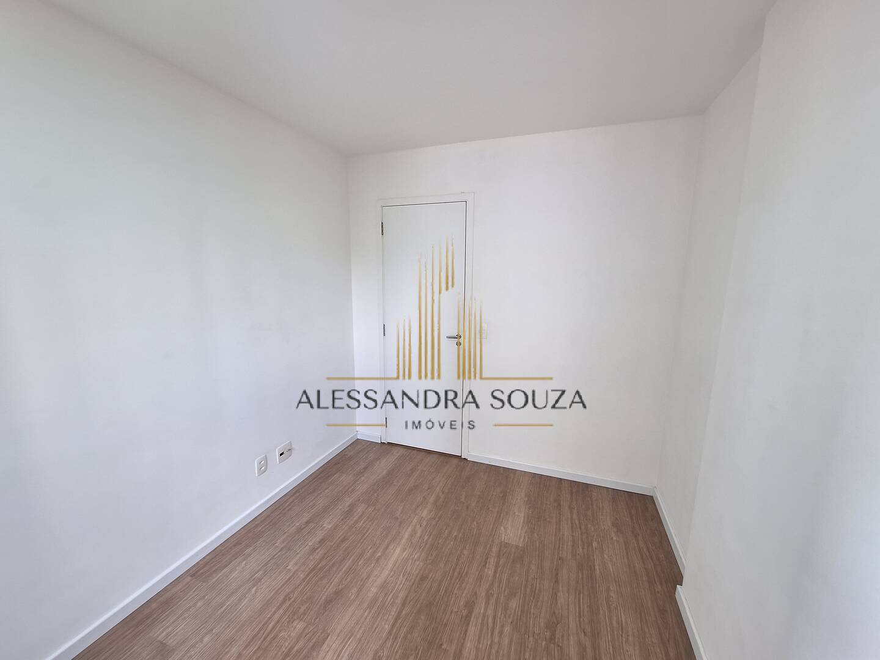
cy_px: 330
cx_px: 440
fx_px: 330
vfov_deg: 89.9
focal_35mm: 13
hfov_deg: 106.2
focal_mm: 1.74
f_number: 2.2
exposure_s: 1/40
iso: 80
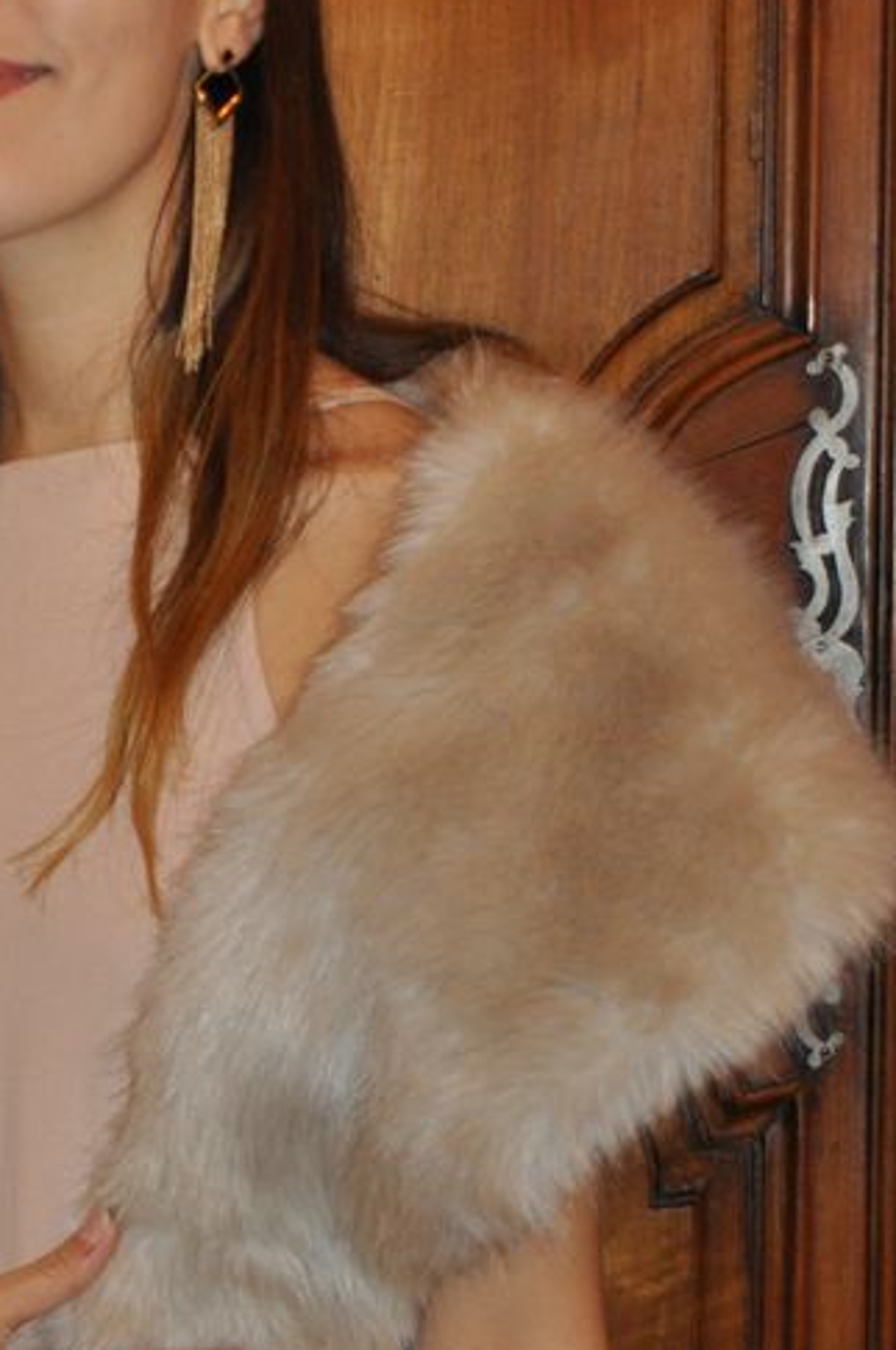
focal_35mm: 103
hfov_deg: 12.9
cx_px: -223
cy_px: 896
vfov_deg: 19.8
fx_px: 3856
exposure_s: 1/60
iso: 800
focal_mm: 26
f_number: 4
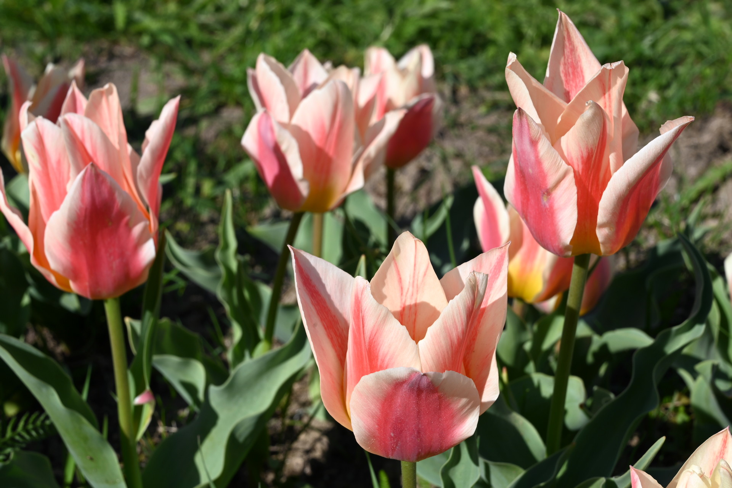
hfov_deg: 28.9
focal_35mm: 70
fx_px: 1423
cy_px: 244
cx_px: 366
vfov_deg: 19.4
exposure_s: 1/100
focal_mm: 70
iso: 100
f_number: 16
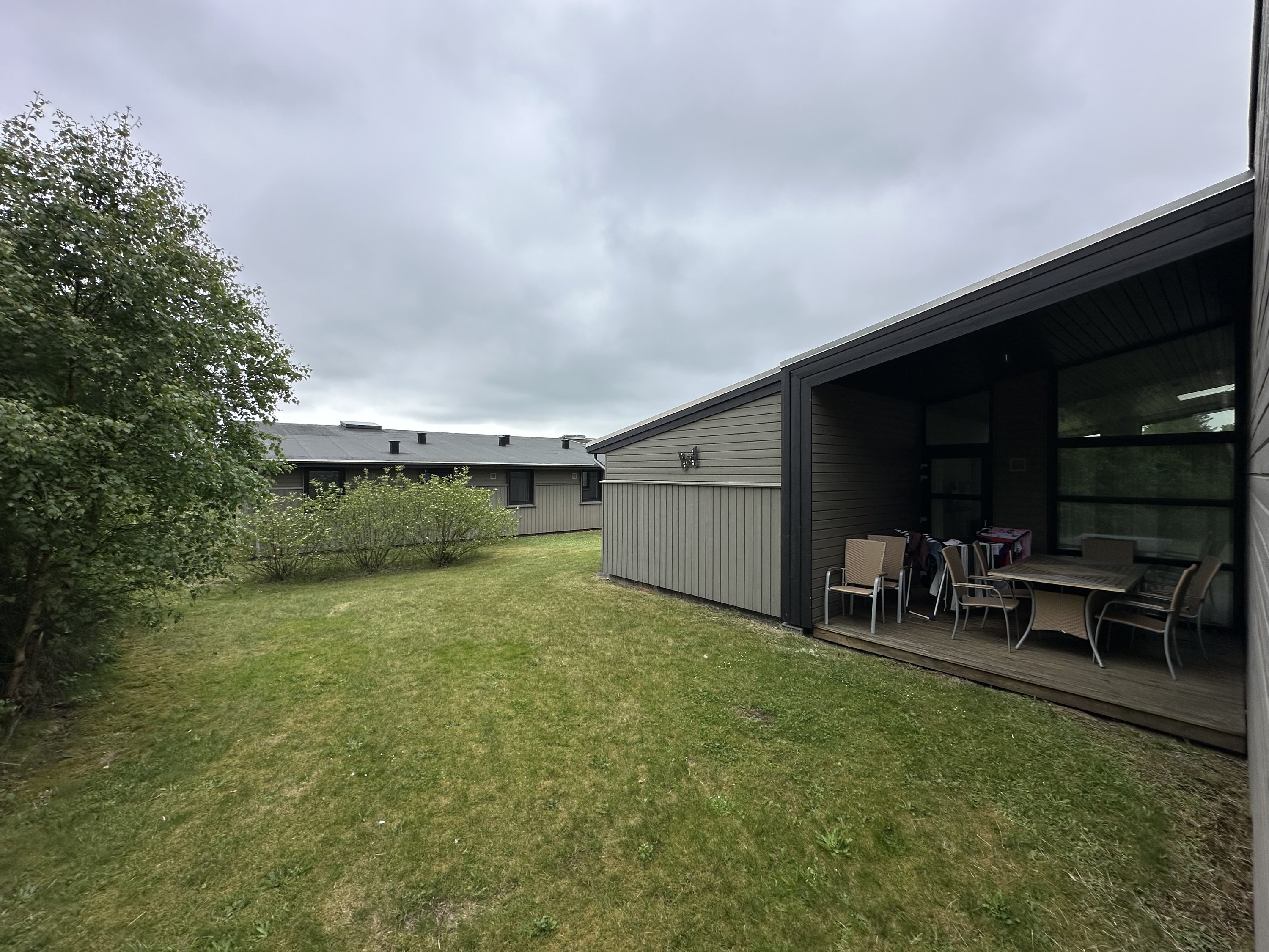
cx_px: 634
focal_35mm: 14
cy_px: 476
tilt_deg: +2.3
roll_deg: +0.5
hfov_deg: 102.1
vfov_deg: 85.7
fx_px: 513
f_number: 2.2
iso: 40
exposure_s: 1/509
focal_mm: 2.22
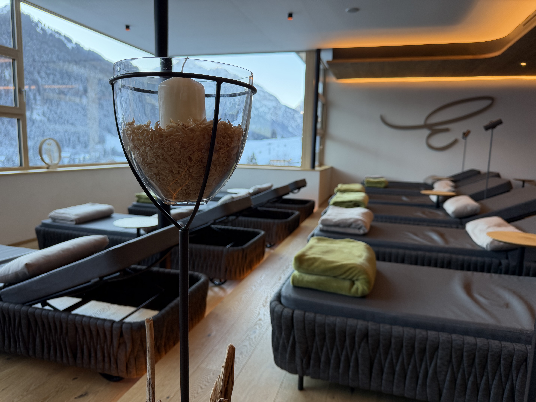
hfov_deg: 71.6
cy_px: 201
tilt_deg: -7.5
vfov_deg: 56.8
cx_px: 268
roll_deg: -0.9
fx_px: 372
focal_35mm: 24
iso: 125
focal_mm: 6.76
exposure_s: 1/183
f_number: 1.78
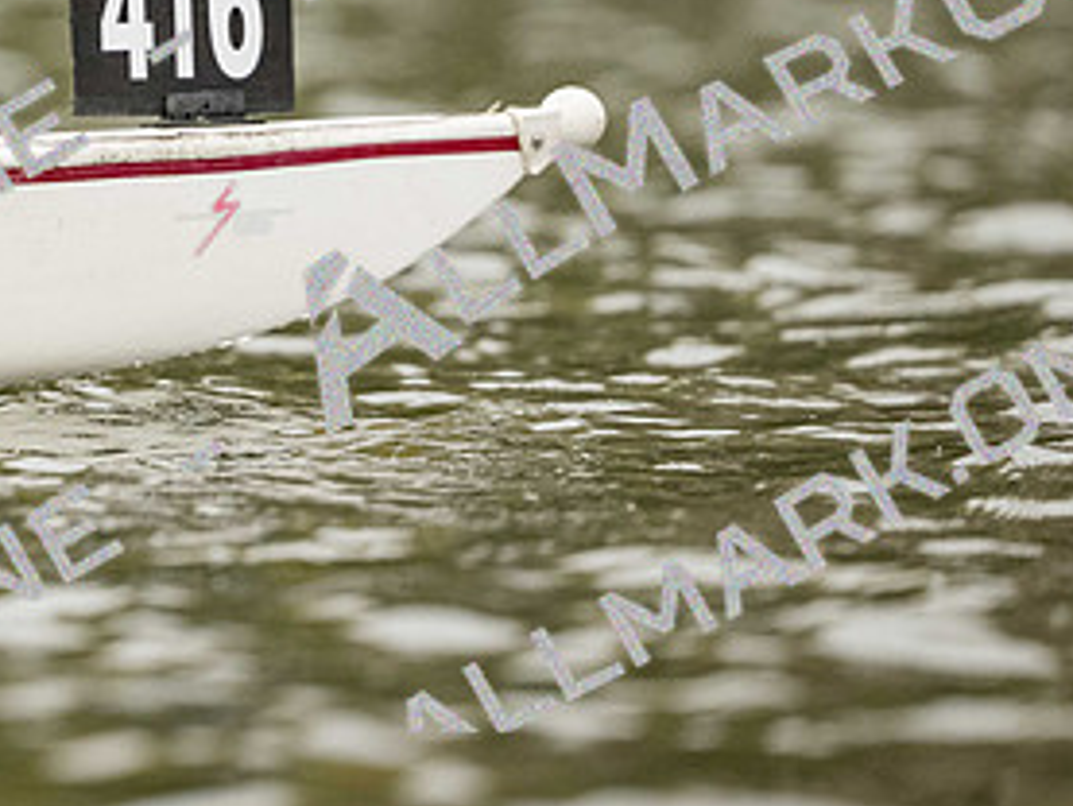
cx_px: -27
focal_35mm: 850
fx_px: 26359
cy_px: 68
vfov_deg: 1.8
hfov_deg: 2.3
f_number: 4
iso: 2000
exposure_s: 1/2000
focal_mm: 421.6
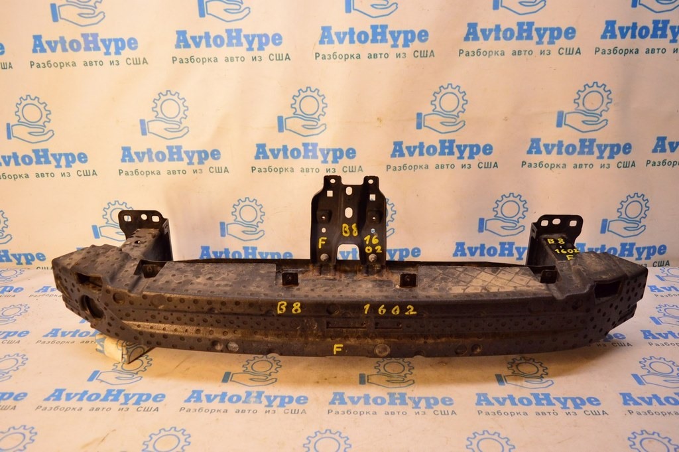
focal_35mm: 30
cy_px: 226
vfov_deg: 43.5
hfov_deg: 62.0
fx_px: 565
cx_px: 340
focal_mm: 20
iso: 1600
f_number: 4
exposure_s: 1/400
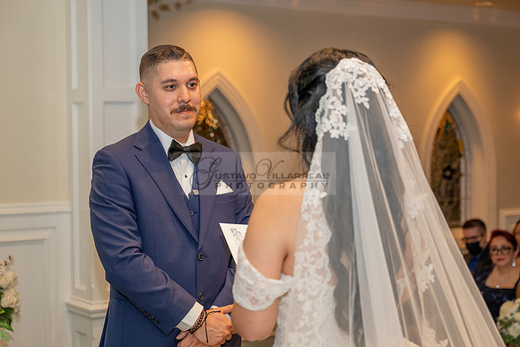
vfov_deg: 20.4
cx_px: 260
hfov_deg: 30.2
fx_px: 962
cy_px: 173
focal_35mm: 67
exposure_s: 1/200
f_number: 3.5
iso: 1600
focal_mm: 63
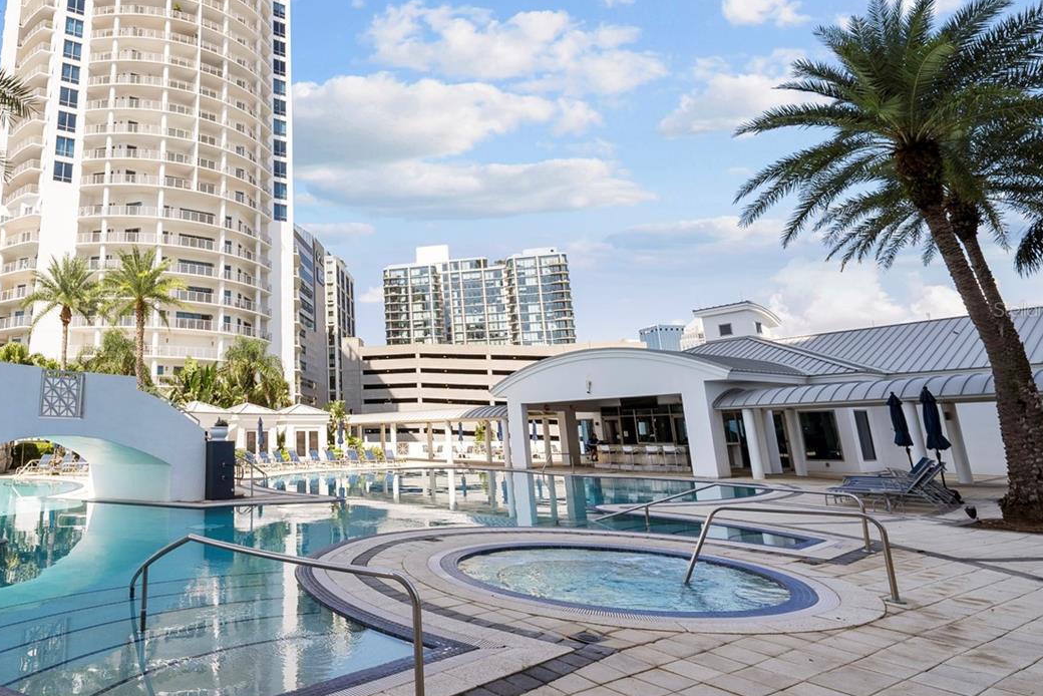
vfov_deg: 61.8
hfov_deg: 78.6
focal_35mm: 20
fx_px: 580
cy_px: 309
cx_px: 281
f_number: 10
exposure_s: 1/160
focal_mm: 13
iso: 80
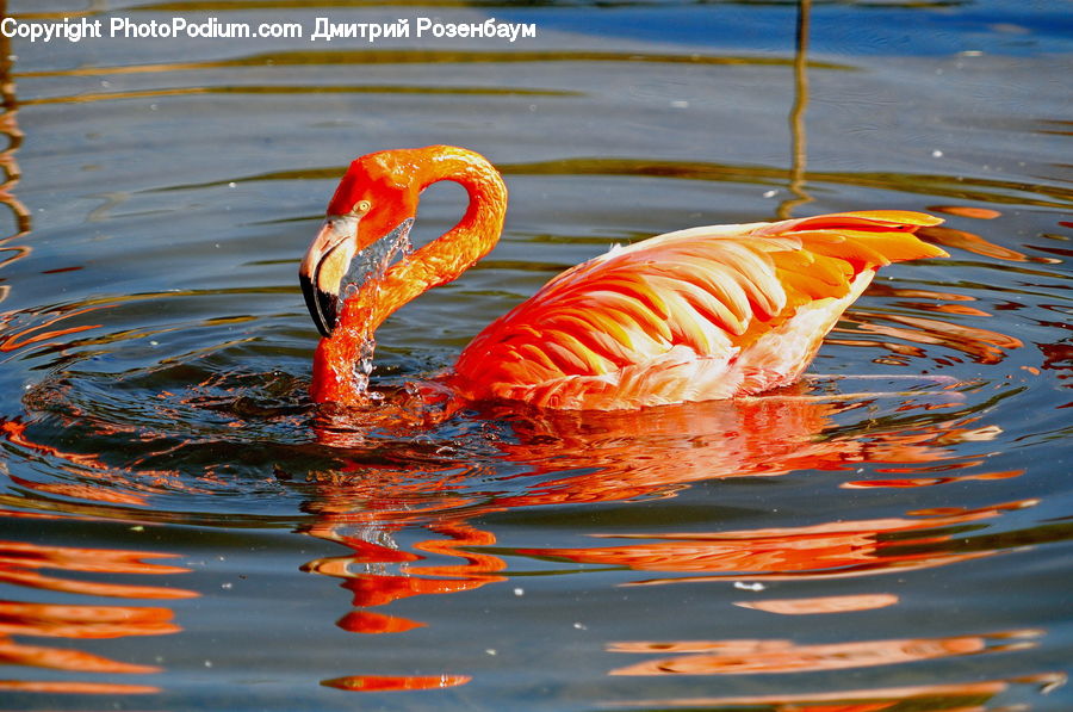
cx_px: 536
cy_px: 356
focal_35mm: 360
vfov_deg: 3.8
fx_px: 10713
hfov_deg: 5.7
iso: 250
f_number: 4
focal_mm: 240
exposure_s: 1/1000
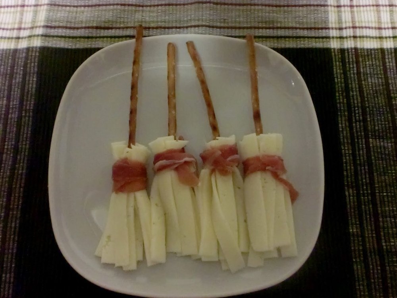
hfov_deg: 52.6
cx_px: 198
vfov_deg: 40.7
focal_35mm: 35
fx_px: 401
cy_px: 149
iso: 1600
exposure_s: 1/50
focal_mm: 6.3
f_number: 3.1
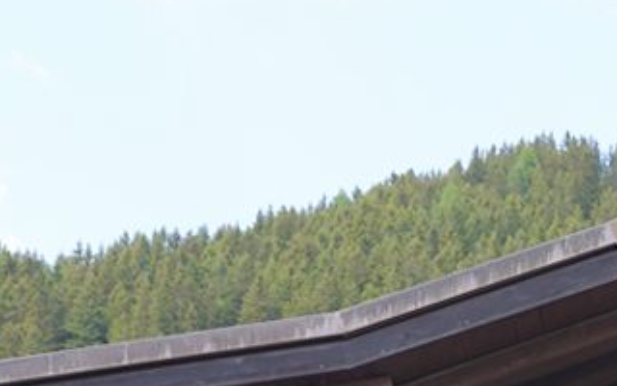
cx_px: 922
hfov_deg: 13.0
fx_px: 2573
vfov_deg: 7.8
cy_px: 1029
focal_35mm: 153
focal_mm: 24
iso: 100
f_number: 5
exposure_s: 1/100
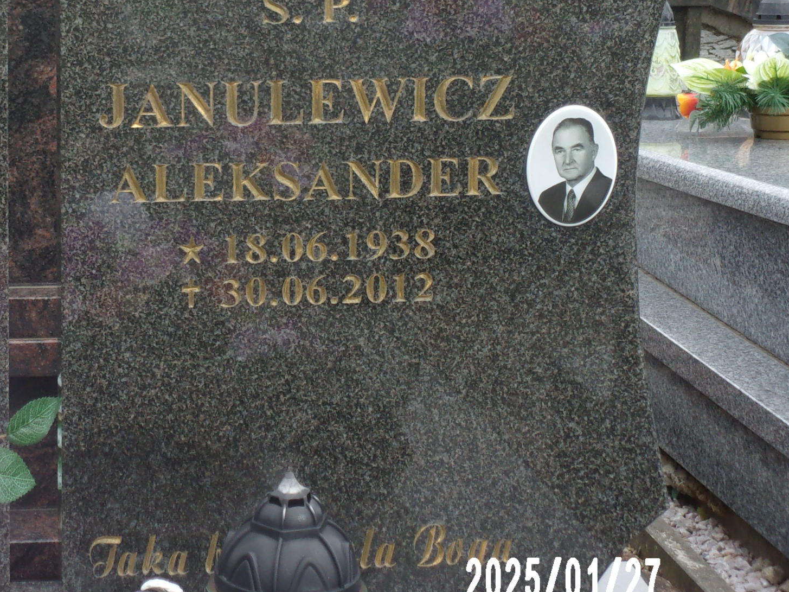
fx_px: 2598
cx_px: 163
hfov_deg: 17.1
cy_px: 192
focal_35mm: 114
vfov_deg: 13.0
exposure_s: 1/70
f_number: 5.2
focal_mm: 11.5
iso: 80
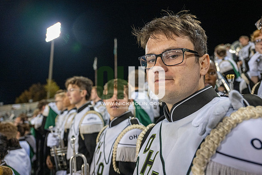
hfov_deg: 71.5
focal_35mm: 25
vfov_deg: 51.3
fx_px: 182
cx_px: 131
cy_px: 88
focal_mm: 25
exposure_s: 1/500
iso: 2000
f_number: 3.2
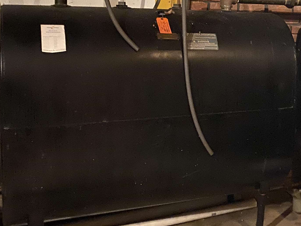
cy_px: 61
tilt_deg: -5.3
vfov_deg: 25.0
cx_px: 270
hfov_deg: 31.7
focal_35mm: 58
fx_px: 504
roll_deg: -2.3
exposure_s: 1/8
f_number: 1.8
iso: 500
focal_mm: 4.25
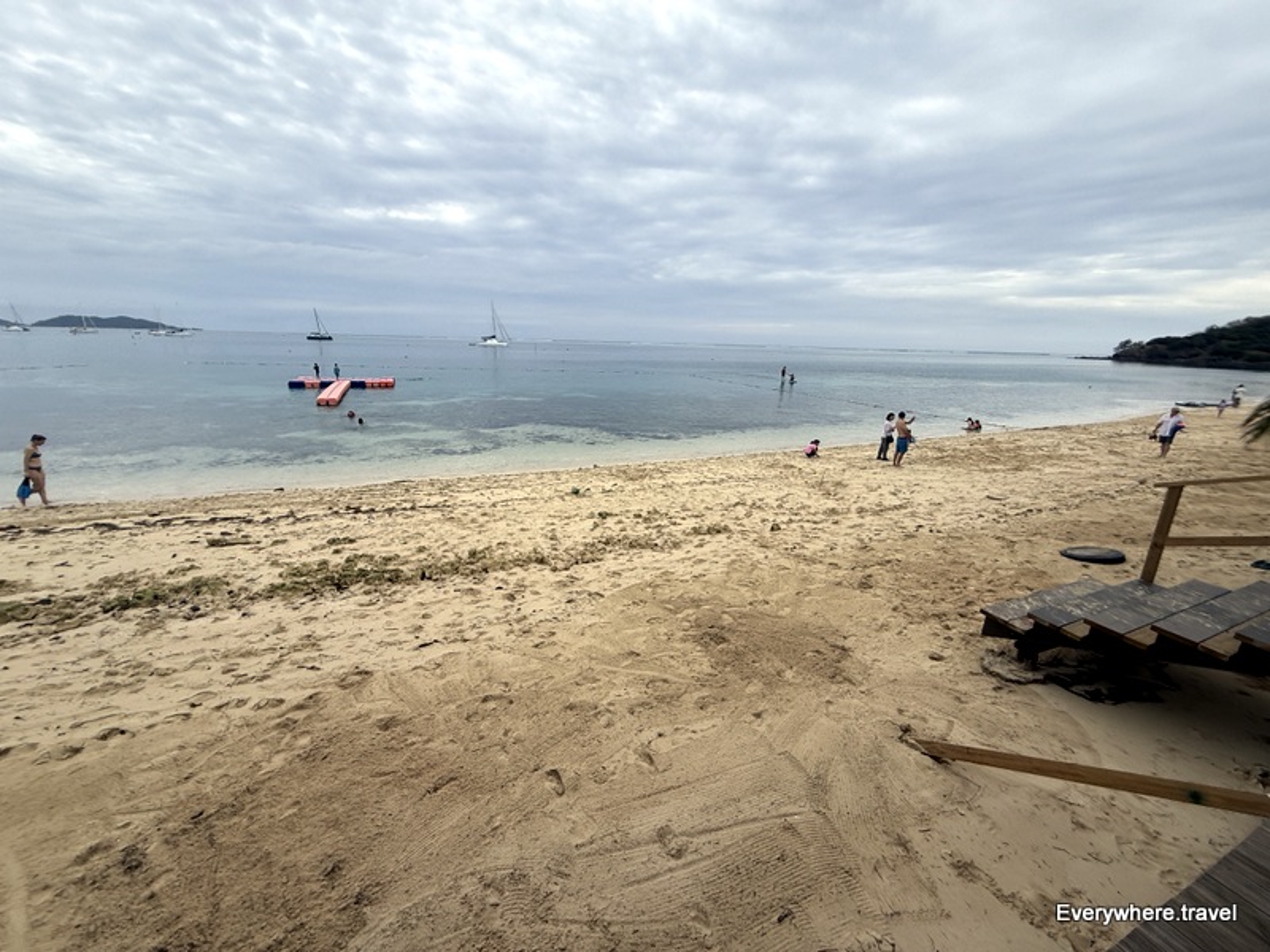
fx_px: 514
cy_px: 476
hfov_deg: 102.1
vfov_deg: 85.7
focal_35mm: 14
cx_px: 635
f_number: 2.2
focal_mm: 2.22
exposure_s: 1/686
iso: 50
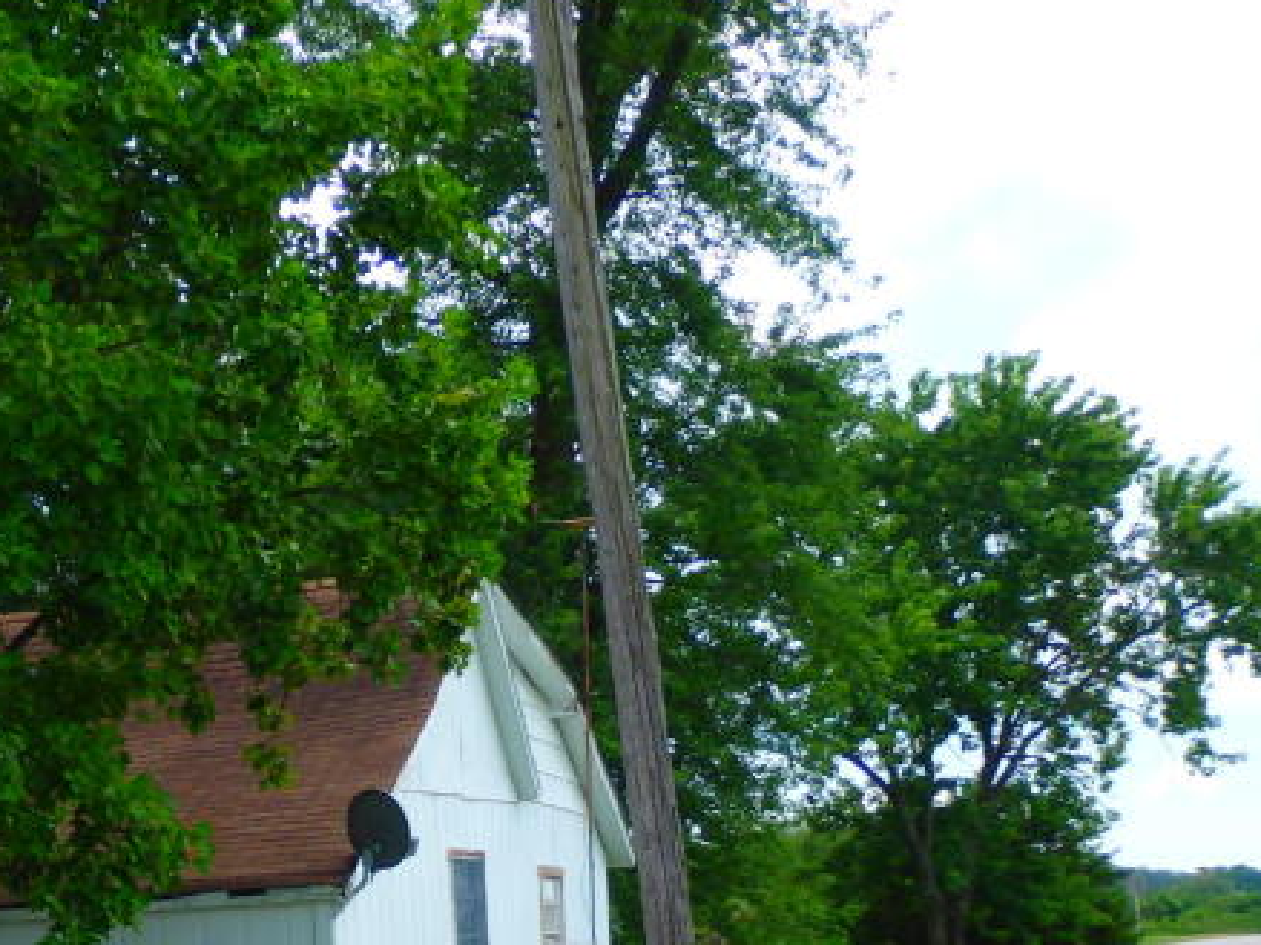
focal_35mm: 70
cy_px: 968
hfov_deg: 26.0
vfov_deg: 20.3
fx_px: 2549
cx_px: -60
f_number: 3.3
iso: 100
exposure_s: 1/500
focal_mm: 5.5
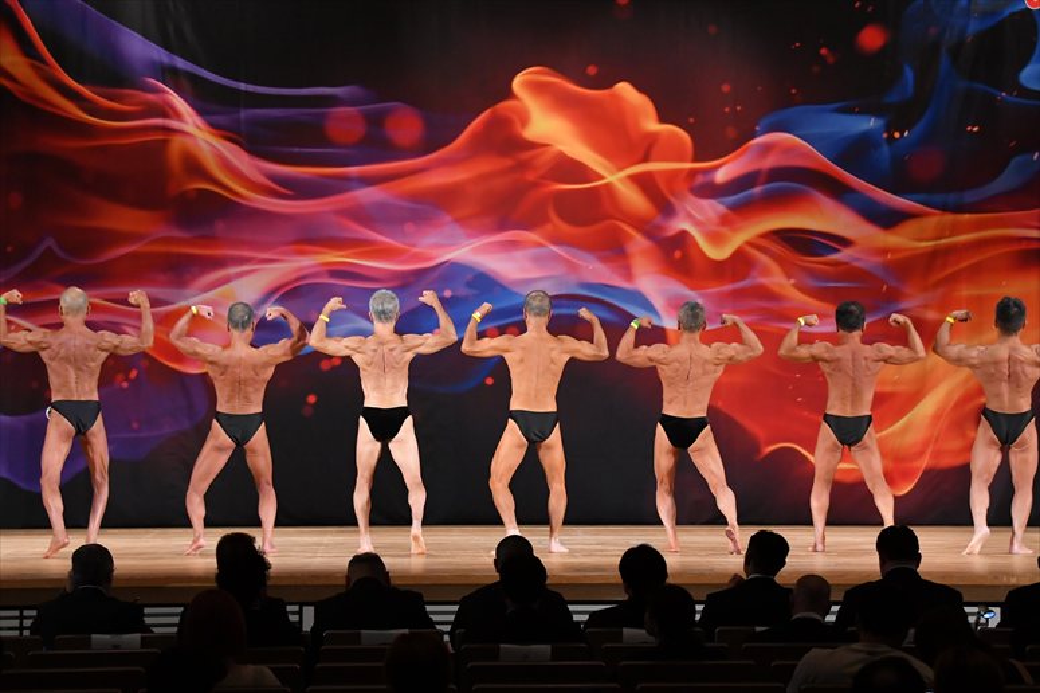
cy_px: 346
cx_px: 520
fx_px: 3032
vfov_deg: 13.0
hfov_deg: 19.5
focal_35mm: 105
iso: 3600
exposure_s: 1/400
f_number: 5.6
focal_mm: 70
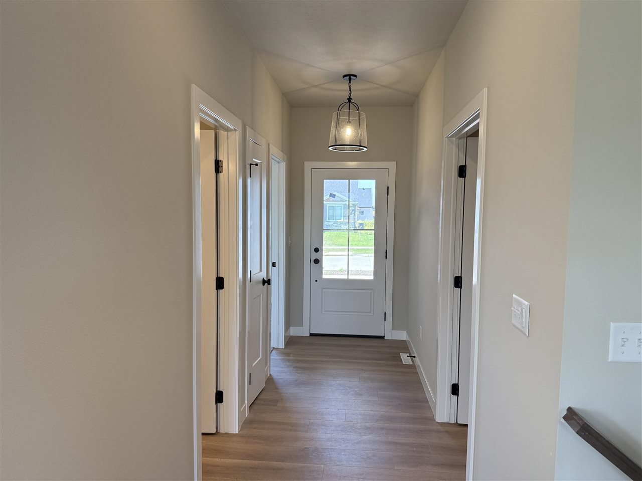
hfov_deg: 71.6
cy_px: 240
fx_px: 445
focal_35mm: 24
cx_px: 321
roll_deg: -0.9
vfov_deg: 56.8
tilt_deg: -3.7
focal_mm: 6.76
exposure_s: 1/236
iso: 160
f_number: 1.78
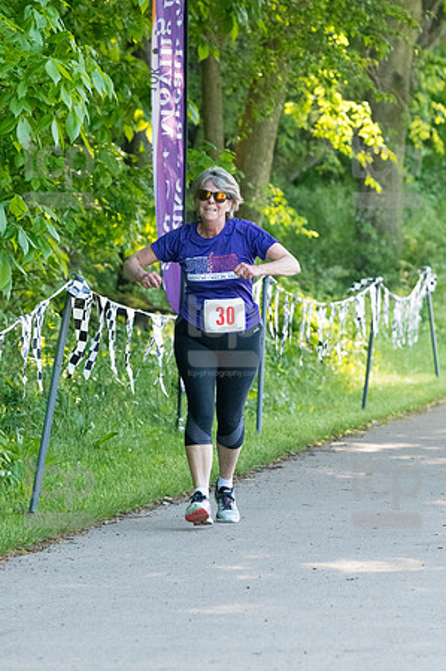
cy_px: 336
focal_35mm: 277
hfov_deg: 5.0
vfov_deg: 7.4
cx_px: 223
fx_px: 5159
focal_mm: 185
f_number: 5.6
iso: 4000
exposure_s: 1/1600
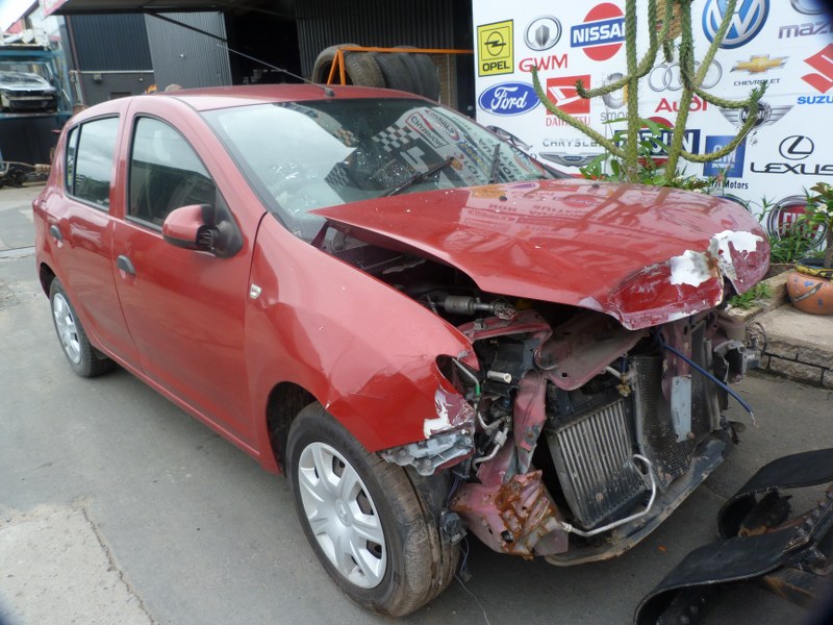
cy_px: 312
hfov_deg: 69.4
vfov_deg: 54.9
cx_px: 416
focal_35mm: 25
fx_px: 602
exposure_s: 1/160
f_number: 4
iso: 80
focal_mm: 4.5
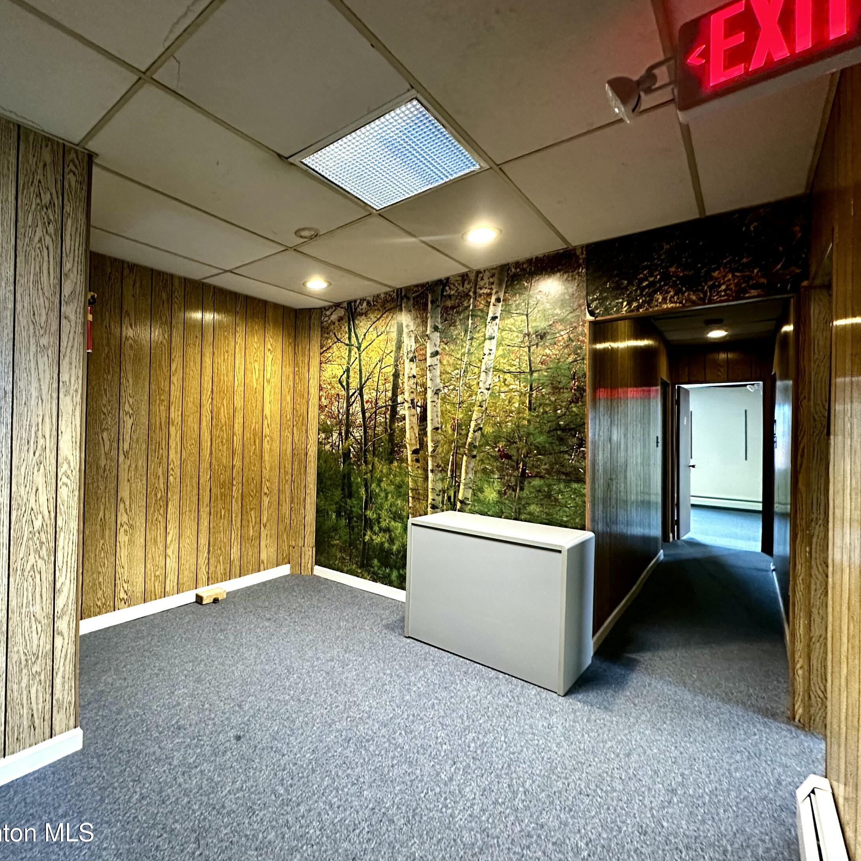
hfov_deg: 82.2
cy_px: 430
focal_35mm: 17
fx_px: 478
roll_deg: -0.5
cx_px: 317
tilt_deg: +1.3
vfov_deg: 84.0
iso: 640
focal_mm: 2.22
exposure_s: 1/60
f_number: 2.2
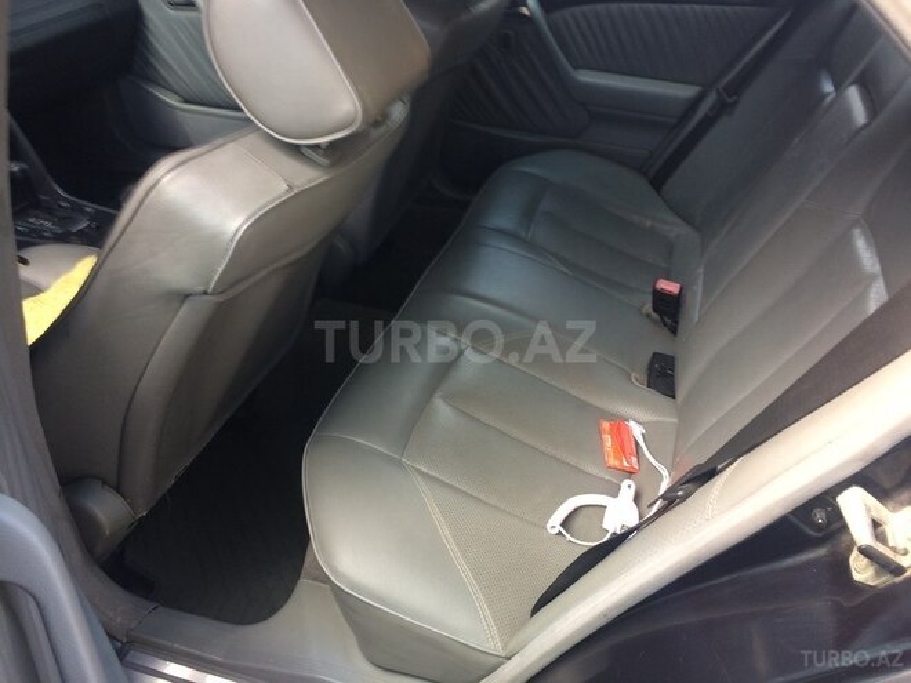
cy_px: 342
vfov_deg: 48.2
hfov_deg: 61.7
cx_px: 456
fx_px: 763
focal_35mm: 29
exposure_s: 1/50
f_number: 2.2
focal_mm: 4.15
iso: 32
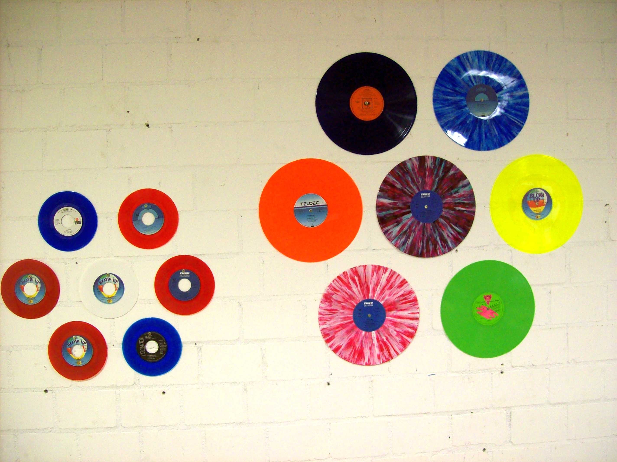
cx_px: 308
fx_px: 641
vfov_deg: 39.6
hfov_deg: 51.4
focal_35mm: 36
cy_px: 231
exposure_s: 1/10.9
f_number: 2.7
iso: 160
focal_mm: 6
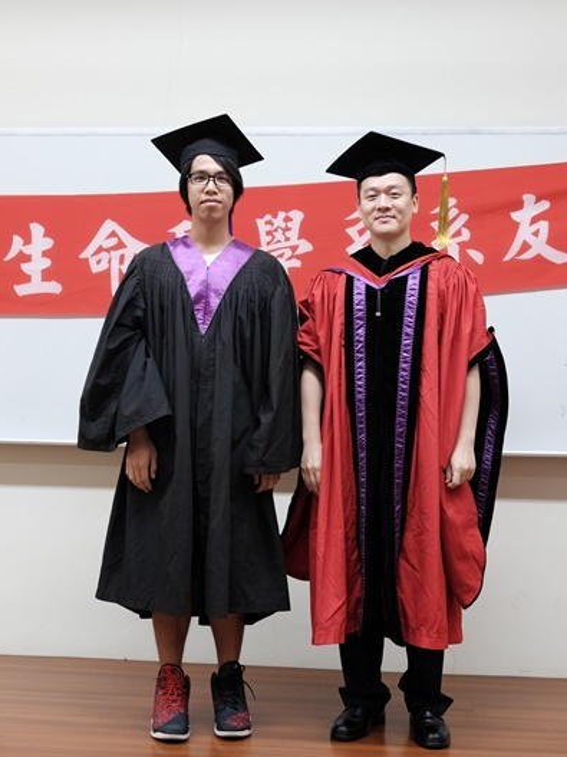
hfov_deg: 31.5
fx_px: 1005
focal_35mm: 46
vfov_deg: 41.2
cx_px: 281
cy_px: 339
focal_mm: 27.7
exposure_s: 1/140
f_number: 3.6
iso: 1600
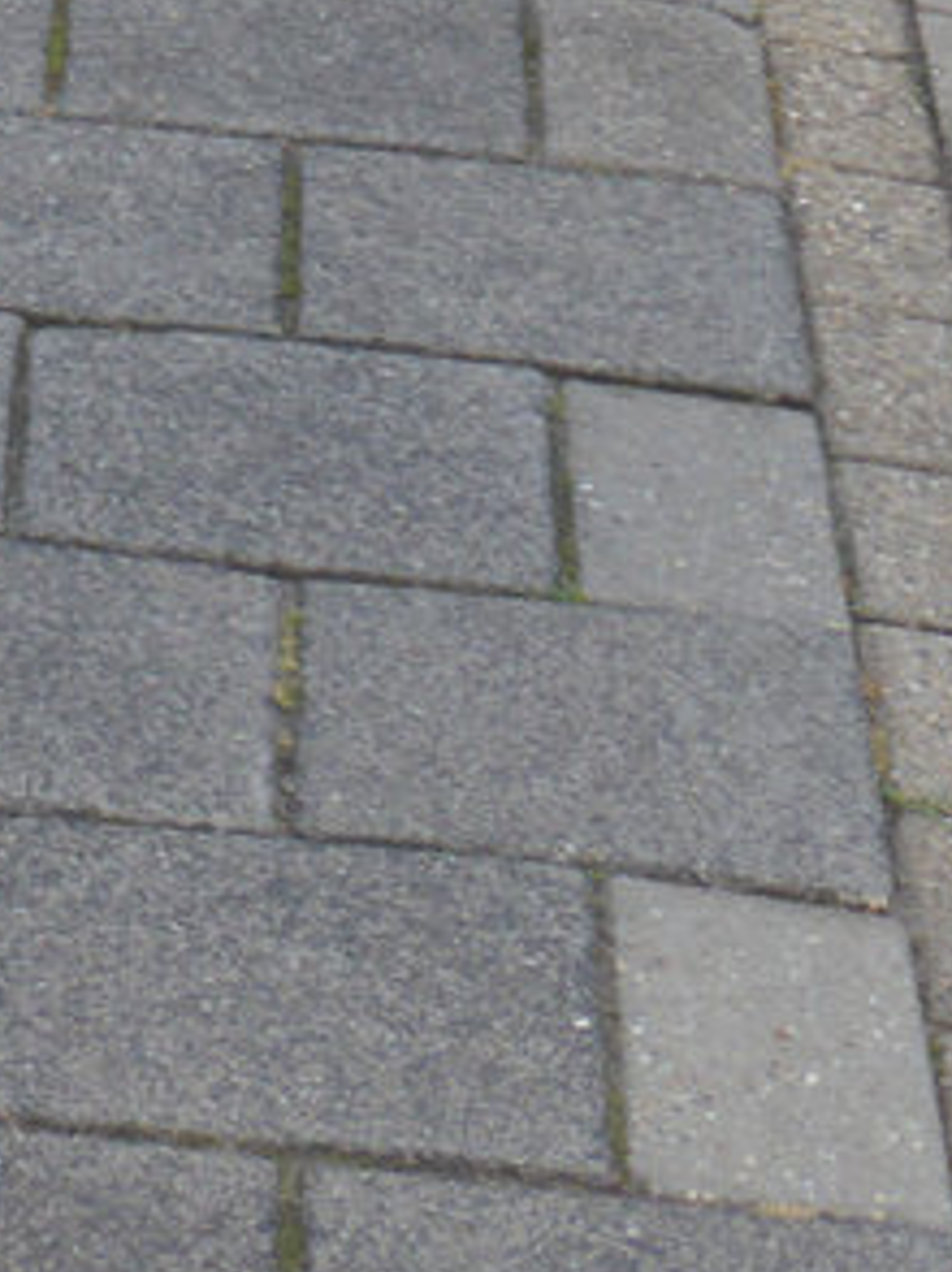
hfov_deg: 7.8
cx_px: -368
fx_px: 6904
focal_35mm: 188
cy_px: -1060
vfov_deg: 9.9
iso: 100
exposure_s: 1/160
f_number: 4.1
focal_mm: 7.9
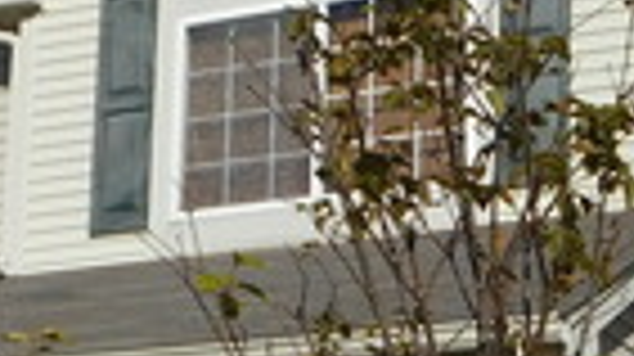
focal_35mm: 114
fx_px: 1915
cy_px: 383
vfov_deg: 10.5
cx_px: 495
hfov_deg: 18.6
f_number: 6
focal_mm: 4
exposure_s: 1/1000
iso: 125
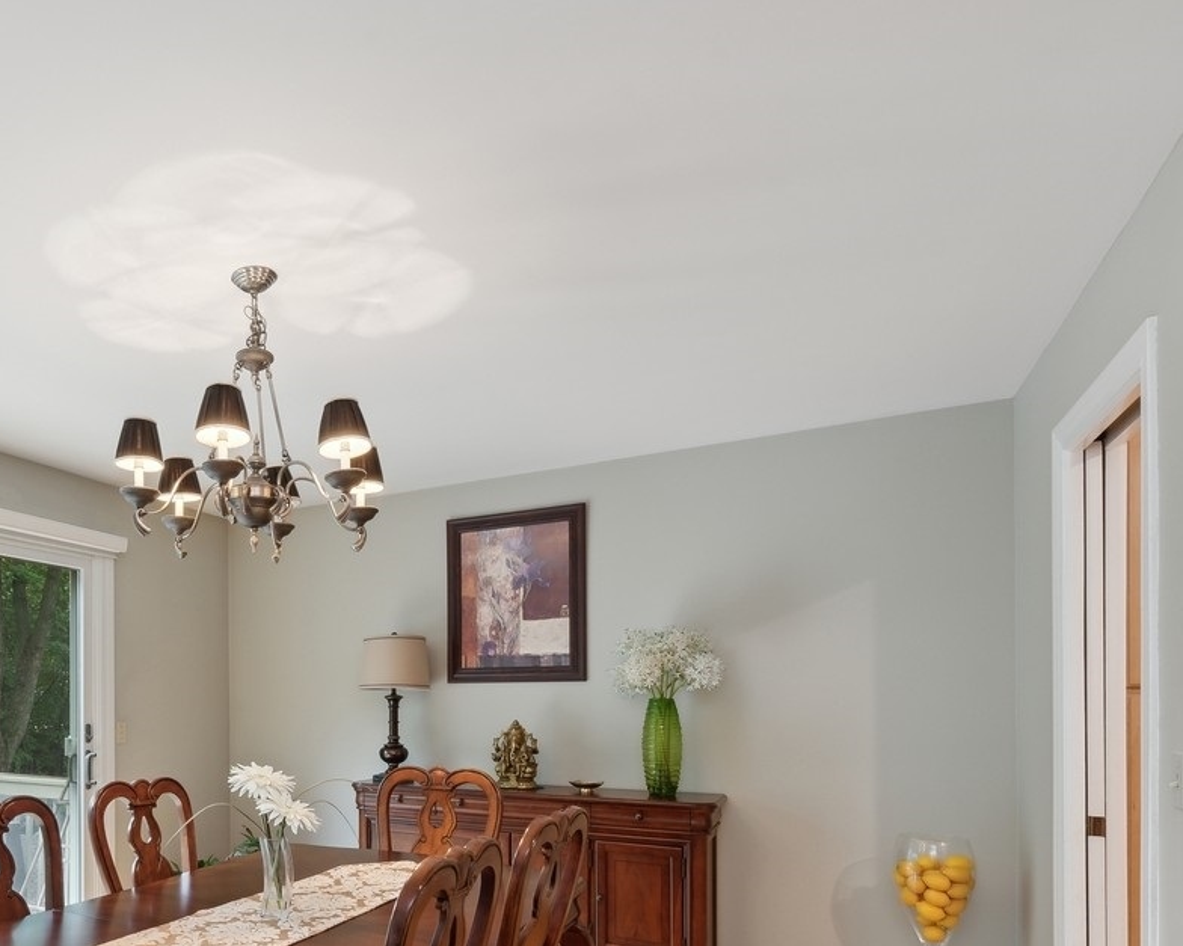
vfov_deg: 58.2
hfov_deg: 66.6
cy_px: 693
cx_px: 254
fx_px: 805
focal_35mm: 23
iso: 200
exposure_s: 1/8
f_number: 9
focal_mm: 12
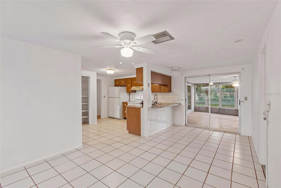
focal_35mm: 15
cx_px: 140
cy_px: 94
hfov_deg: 100.4
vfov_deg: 77.3
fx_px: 117
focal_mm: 10
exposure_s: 1/4
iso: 100
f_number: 7.1
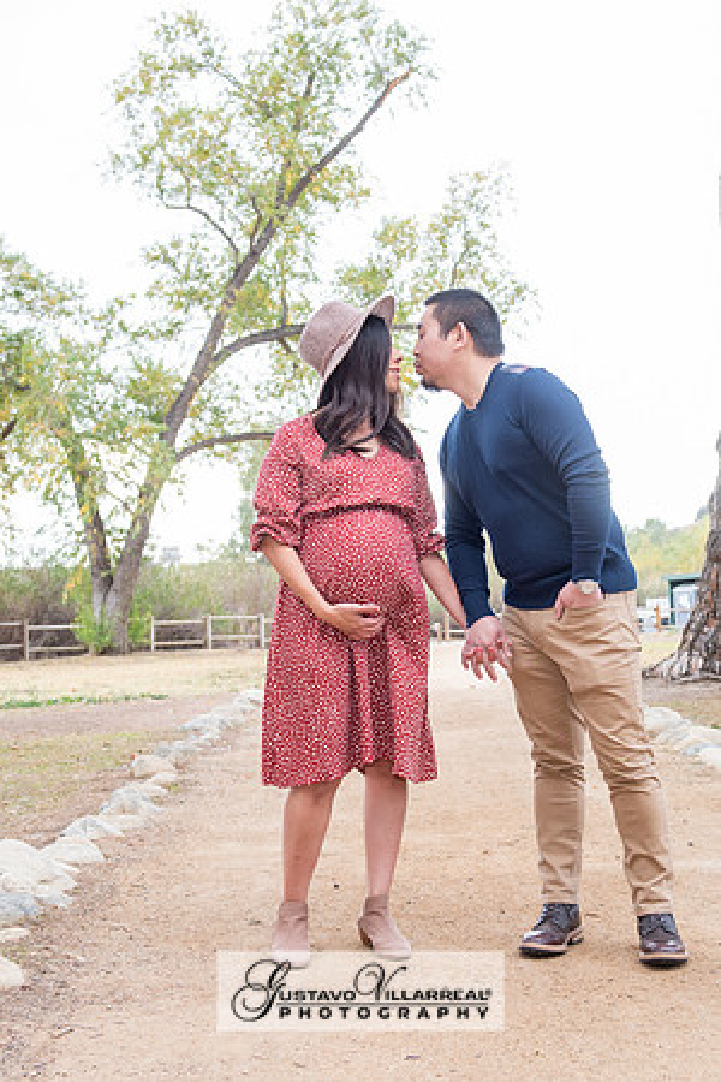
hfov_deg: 23.7
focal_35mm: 57
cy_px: 541
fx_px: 1711
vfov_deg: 35.1
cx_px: 441
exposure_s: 1/125
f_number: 5
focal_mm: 38
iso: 500
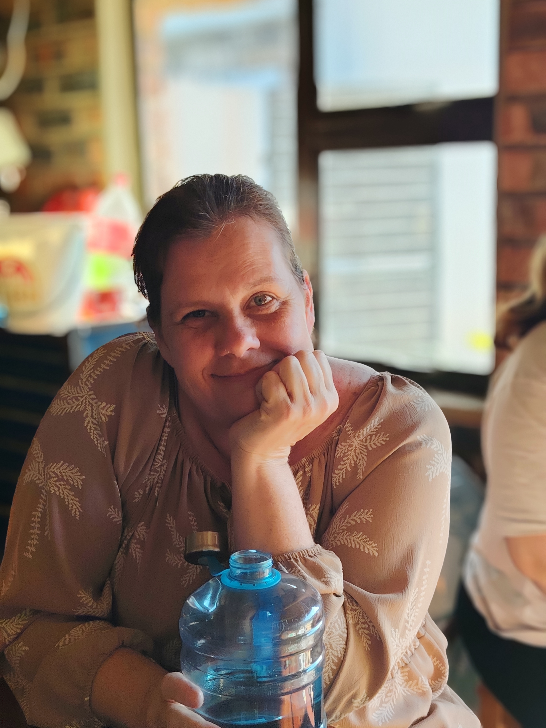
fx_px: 1009
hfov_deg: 30.3
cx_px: 273
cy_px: 364
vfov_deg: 39.7
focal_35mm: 48
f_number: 4
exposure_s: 1/100
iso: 100
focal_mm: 5.25
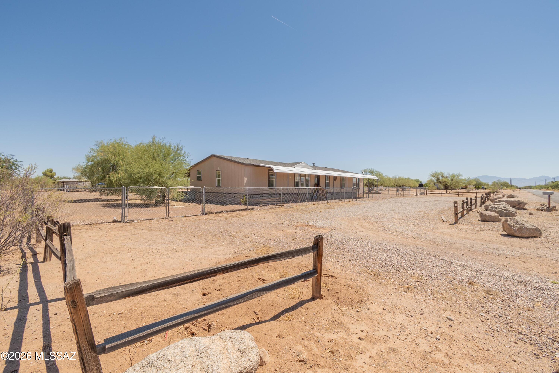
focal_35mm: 15
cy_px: 186
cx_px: 280
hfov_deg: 100.4
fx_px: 233
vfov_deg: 77.3
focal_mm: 10
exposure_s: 1/640
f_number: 8
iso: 200
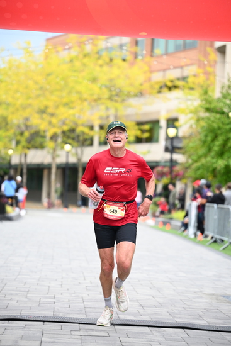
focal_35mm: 115
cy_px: 173
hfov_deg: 11.9
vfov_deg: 17.8
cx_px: 116
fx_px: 1106
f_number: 2.8
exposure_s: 1/1600
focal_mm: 115
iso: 800
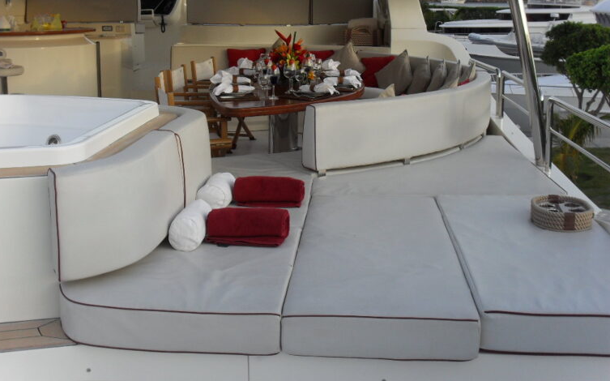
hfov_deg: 38.2
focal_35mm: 53
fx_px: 881
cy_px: 148
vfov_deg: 24.3
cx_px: 301
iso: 100
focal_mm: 8.7
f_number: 3.9
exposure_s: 1/250
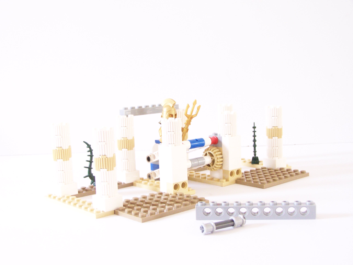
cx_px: 176
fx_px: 520
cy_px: 132
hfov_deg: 37.5
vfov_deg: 28.6
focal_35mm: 51
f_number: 4
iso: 400
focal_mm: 8.5
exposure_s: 1/4
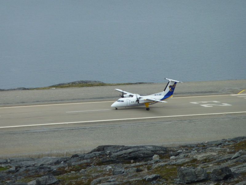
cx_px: 123
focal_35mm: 278
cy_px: 92
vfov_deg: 5.3
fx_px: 1976
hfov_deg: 7.1
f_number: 4.8
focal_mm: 45.7
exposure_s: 1/250
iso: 80
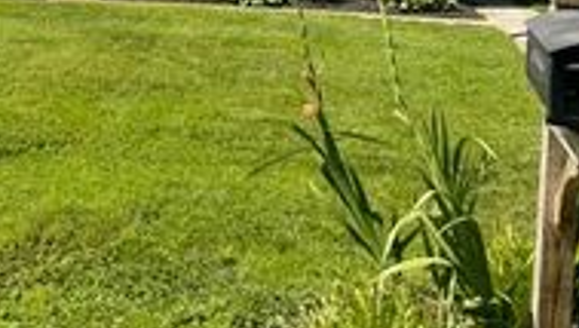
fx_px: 1061
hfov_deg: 29.8
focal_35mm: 69
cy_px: -69
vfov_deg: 16.8
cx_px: 116
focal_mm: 6.76
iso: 80
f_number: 1.78
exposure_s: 1/4310
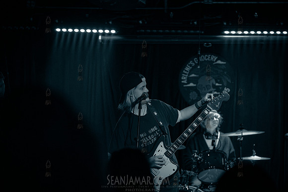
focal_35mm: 102
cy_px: 96
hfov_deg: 20.0
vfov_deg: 13.4
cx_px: 142
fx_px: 816
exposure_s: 1/200
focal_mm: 100
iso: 16000
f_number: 3.2
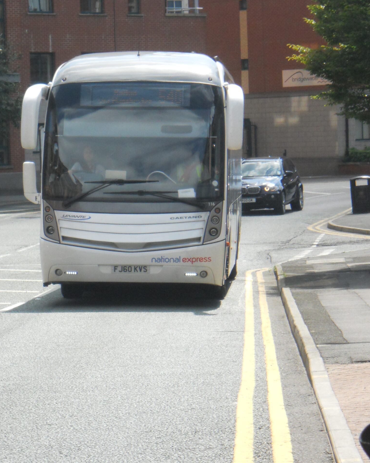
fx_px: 2506
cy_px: 232
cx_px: 99
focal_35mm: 183
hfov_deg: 8.4
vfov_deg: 10.6
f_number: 6.6
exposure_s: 1/500
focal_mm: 25
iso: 320
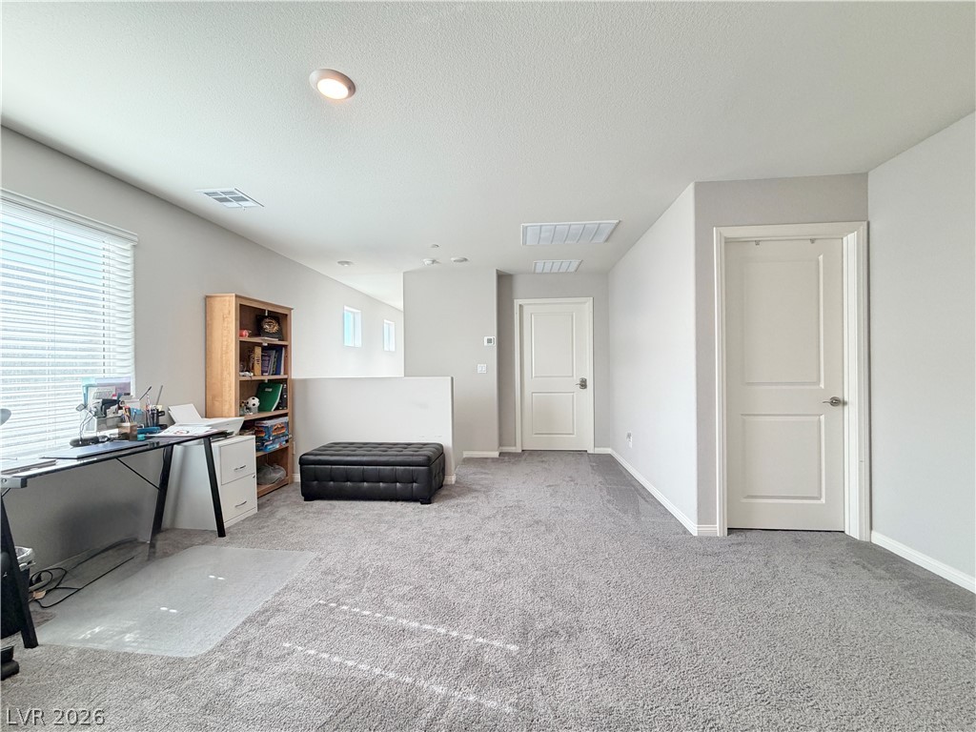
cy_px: 366
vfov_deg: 85.7
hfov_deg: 102.1
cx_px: 488
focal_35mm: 14
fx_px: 395
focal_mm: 2.22
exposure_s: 1/120
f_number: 2.2
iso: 200
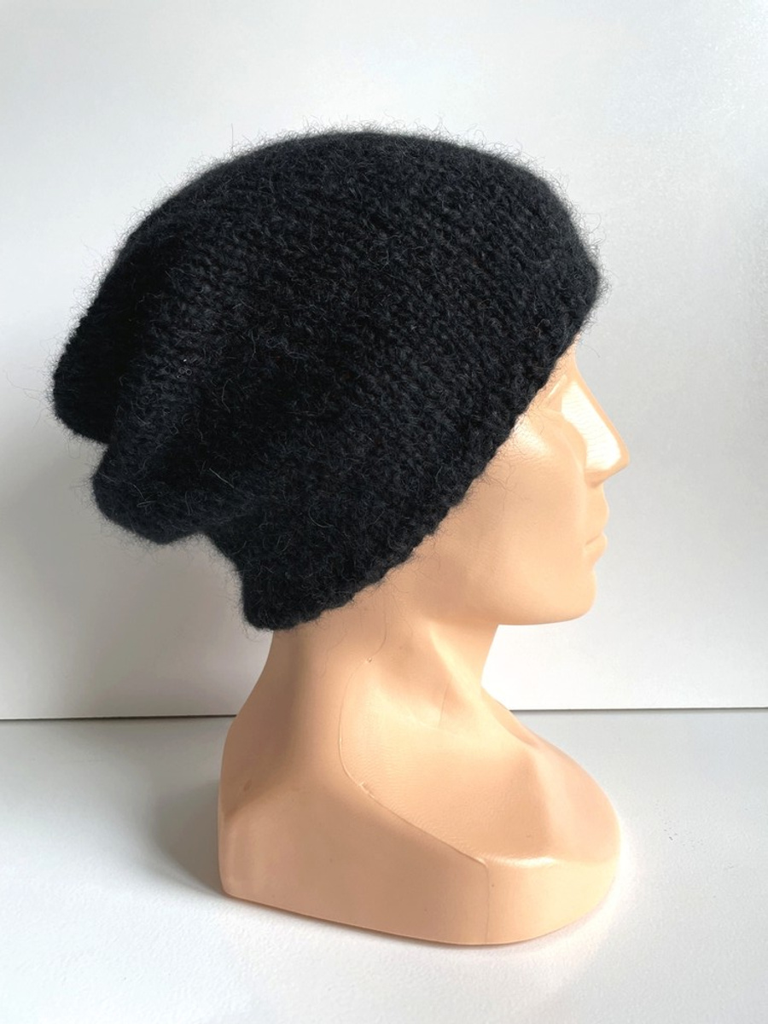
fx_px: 769
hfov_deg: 53.1
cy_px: 512
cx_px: 384
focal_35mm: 26
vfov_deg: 67.3
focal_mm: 4.2
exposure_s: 1/121
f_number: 1.6
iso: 80
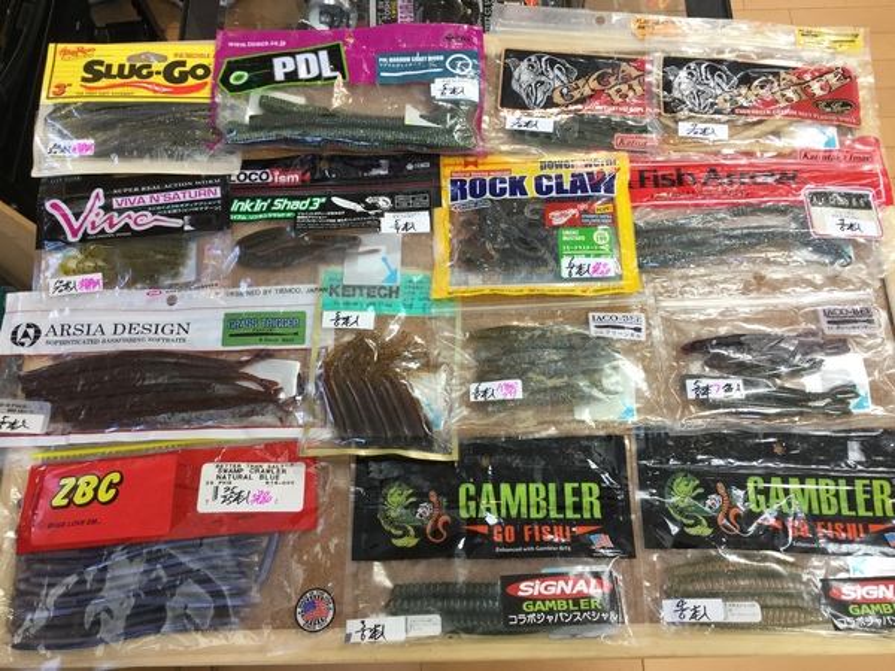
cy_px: 336
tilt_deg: -69.9
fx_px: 802
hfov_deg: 58.4
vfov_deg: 45.4
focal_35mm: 31
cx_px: 448
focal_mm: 3.3
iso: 50
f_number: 2.4
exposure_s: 1/30
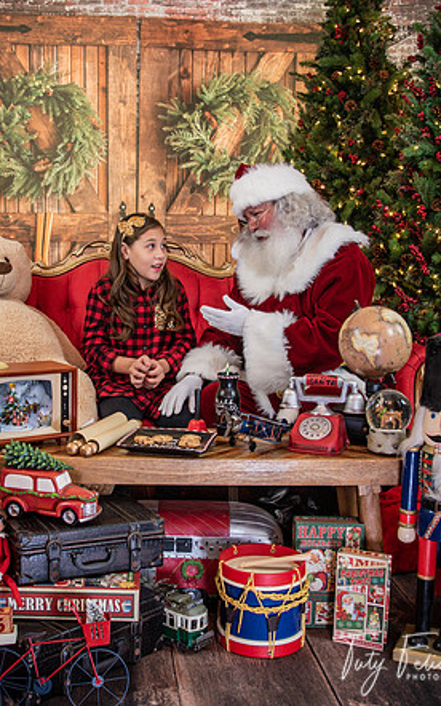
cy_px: 331
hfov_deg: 27.3
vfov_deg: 42.6
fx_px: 904
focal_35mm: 47
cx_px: 169
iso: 1000
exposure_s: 1/50
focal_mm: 28
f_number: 5
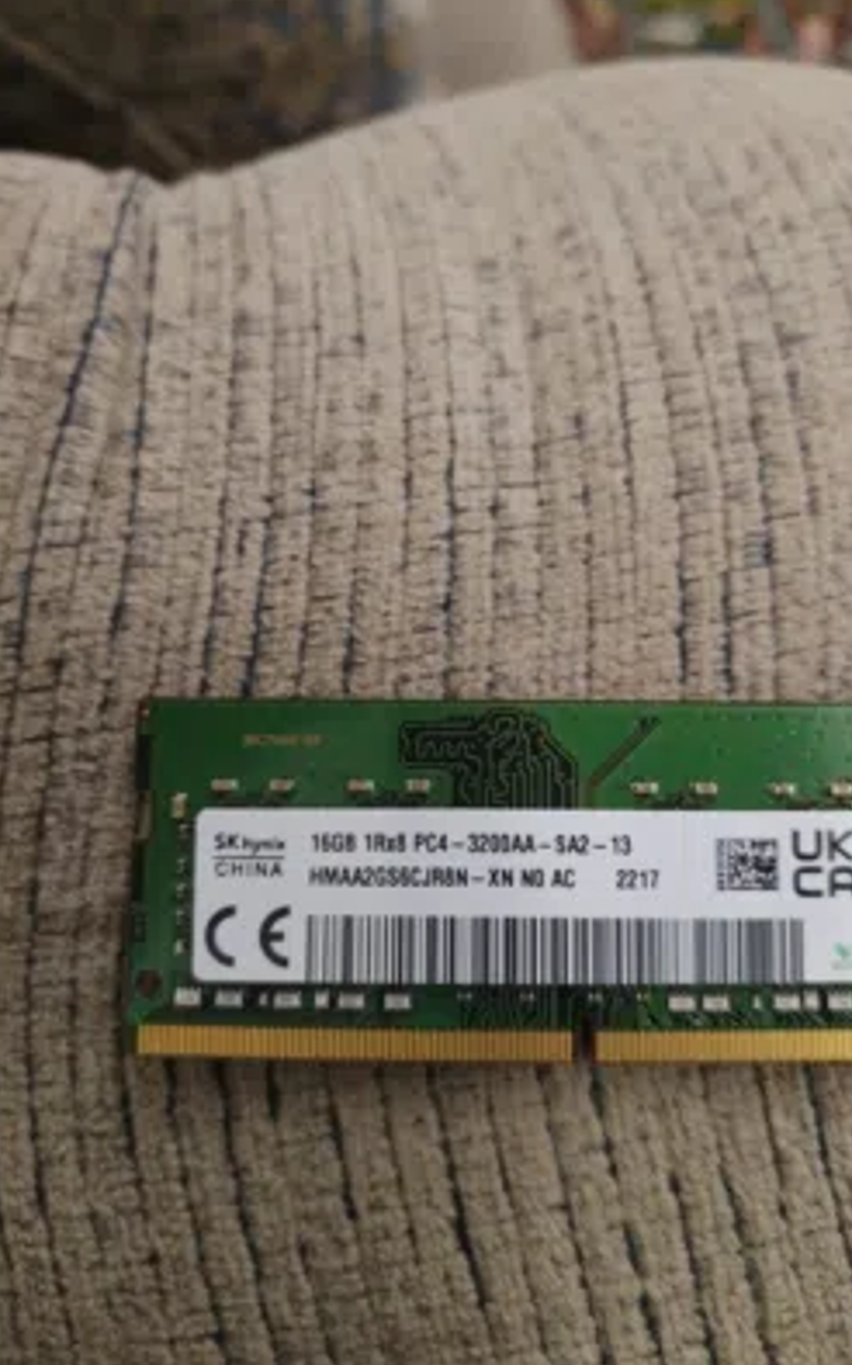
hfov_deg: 44.4
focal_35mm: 28
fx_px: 1041
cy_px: 679
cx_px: 474
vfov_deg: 66.5
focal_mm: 4.75
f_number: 1.8
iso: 1441
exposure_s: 1/20
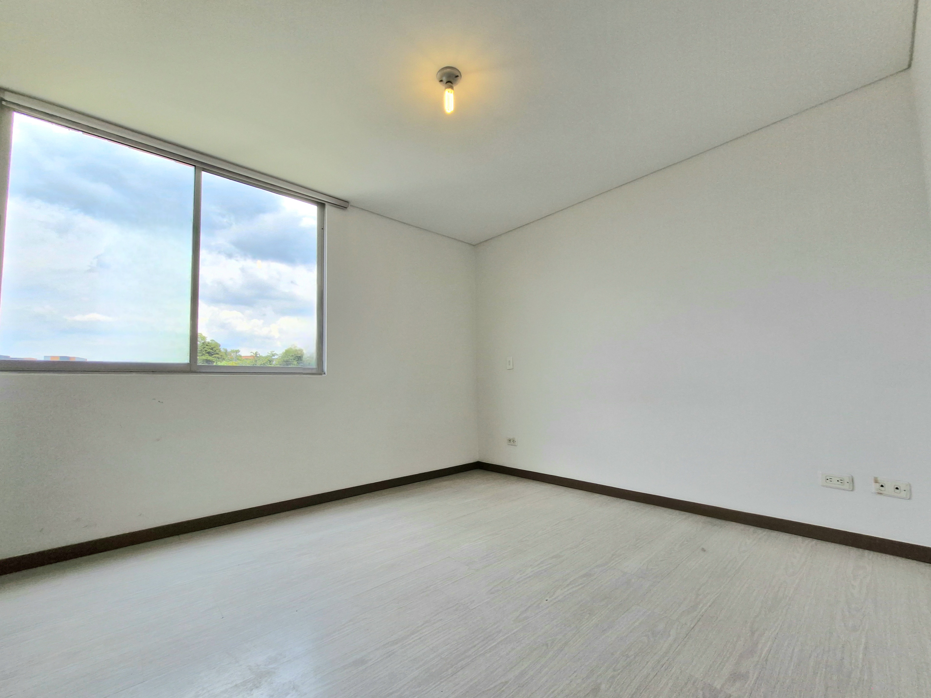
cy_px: 349
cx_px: 466
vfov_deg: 89.9
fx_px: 350
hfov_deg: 106.2
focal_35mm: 13
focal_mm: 1.74
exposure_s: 1/667
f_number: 2.2
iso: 50
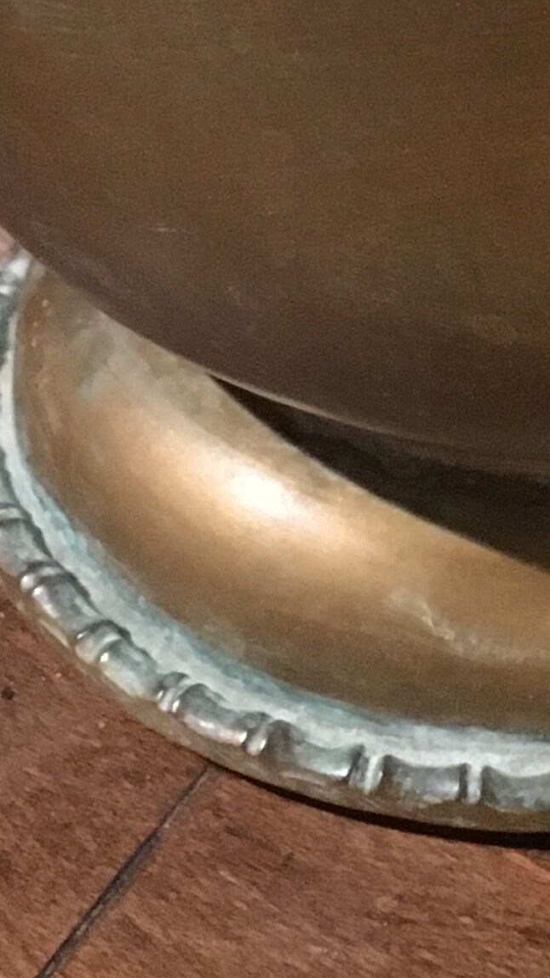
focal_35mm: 111
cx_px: 654
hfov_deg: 10.7
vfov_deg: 18.5
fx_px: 2877
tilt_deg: -30.0
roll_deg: -4.9
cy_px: -128
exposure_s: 1/17
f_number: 2.2
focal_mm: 4.15
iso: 320
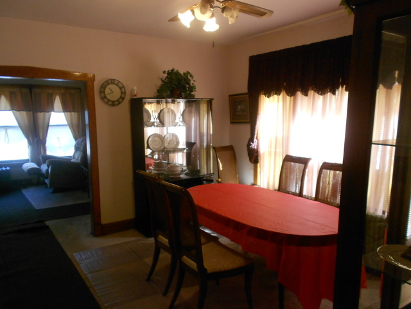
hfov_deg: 67.3
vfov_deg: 53.1
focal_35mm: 26
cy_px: 154
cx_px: 206
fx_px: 309
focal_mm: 4.6
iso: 250
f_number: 3.2
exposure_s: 1/30
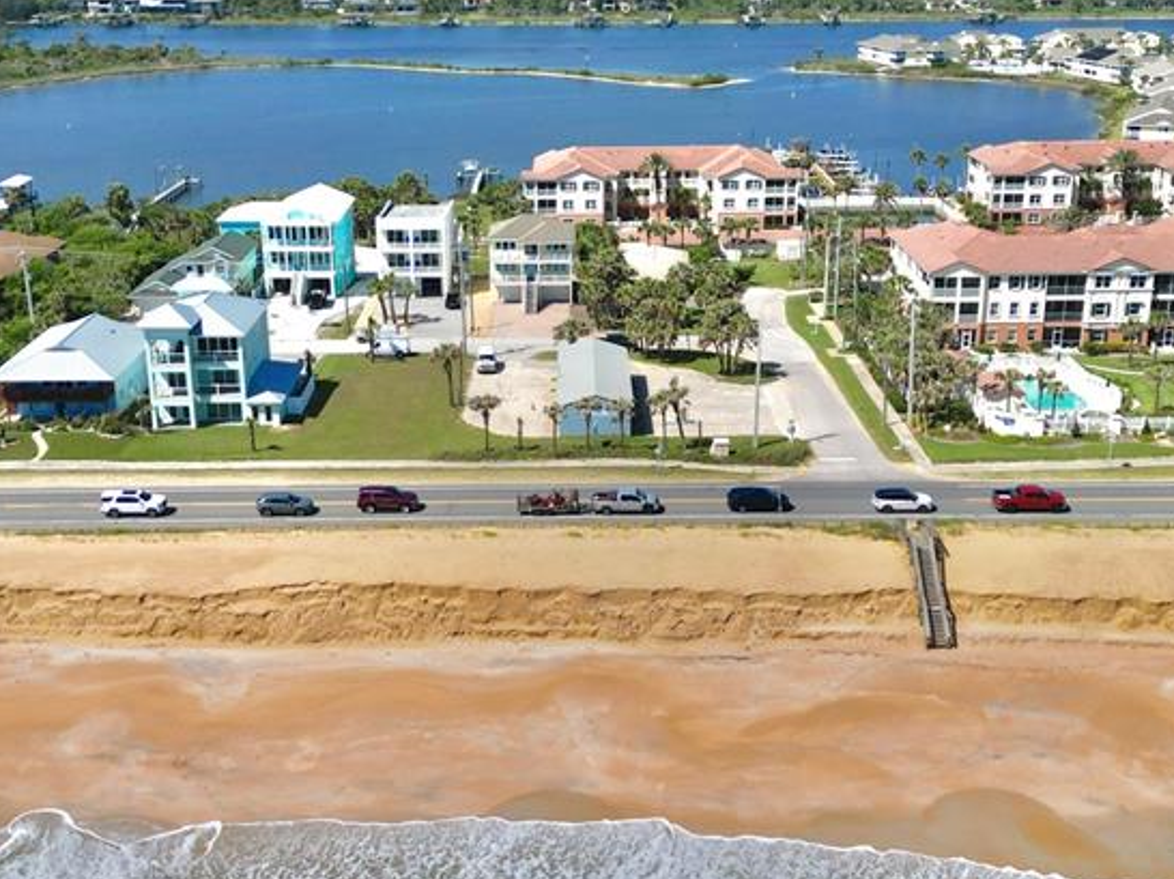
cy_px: 442
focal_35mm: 45
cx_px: 565
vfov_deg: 32.2
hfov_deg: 42.1
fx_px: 1526
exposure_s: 1/8000
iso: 110
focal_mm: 6.72
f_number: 1.7
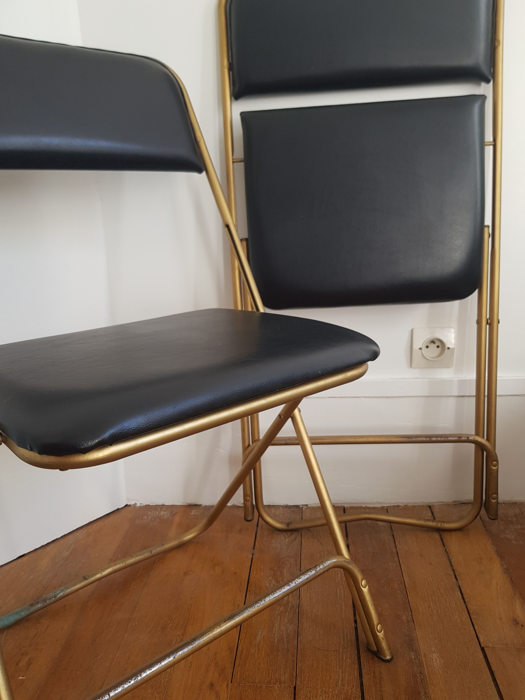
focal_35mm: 26
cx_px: 262
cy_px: 350
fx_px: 526
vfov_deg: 67.3
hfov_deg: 53.1
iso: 64
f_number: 1.7
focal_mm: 4.2
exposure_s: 1/60
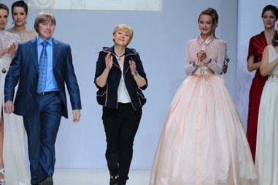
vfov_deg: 3.4
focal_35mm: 409
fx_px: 3154
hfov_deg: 5.0
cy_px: 102
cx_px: 91
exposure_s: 1/500
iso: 400
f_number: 4
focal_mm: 200
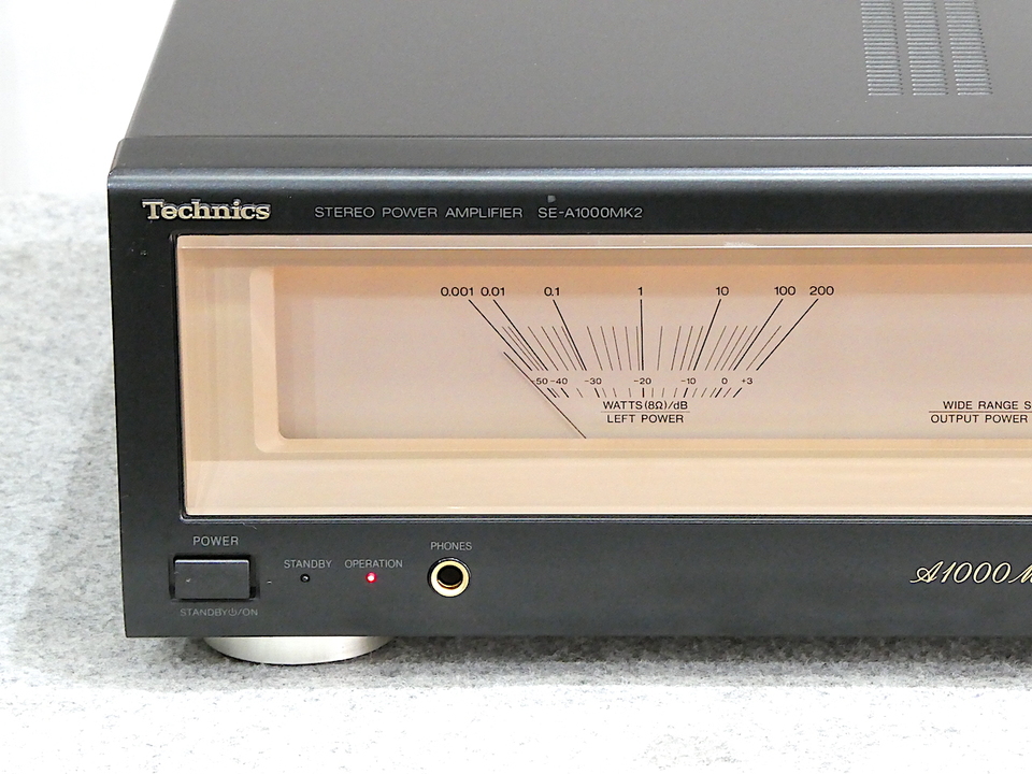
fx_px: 5515
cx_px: 516
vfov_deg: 8.0
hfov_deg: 10.7
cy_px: 387
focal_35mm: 185
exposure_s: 1/20
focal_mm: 33.2
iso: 1600
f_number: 7.1
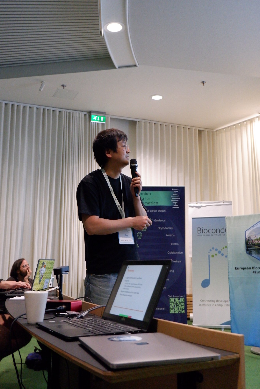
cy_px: 194
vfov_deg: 50.7
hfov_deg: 35.1
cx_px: 130
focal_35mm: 38
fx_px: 411
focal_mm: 25.6
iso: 6400
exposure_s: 1/200
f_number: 4.4
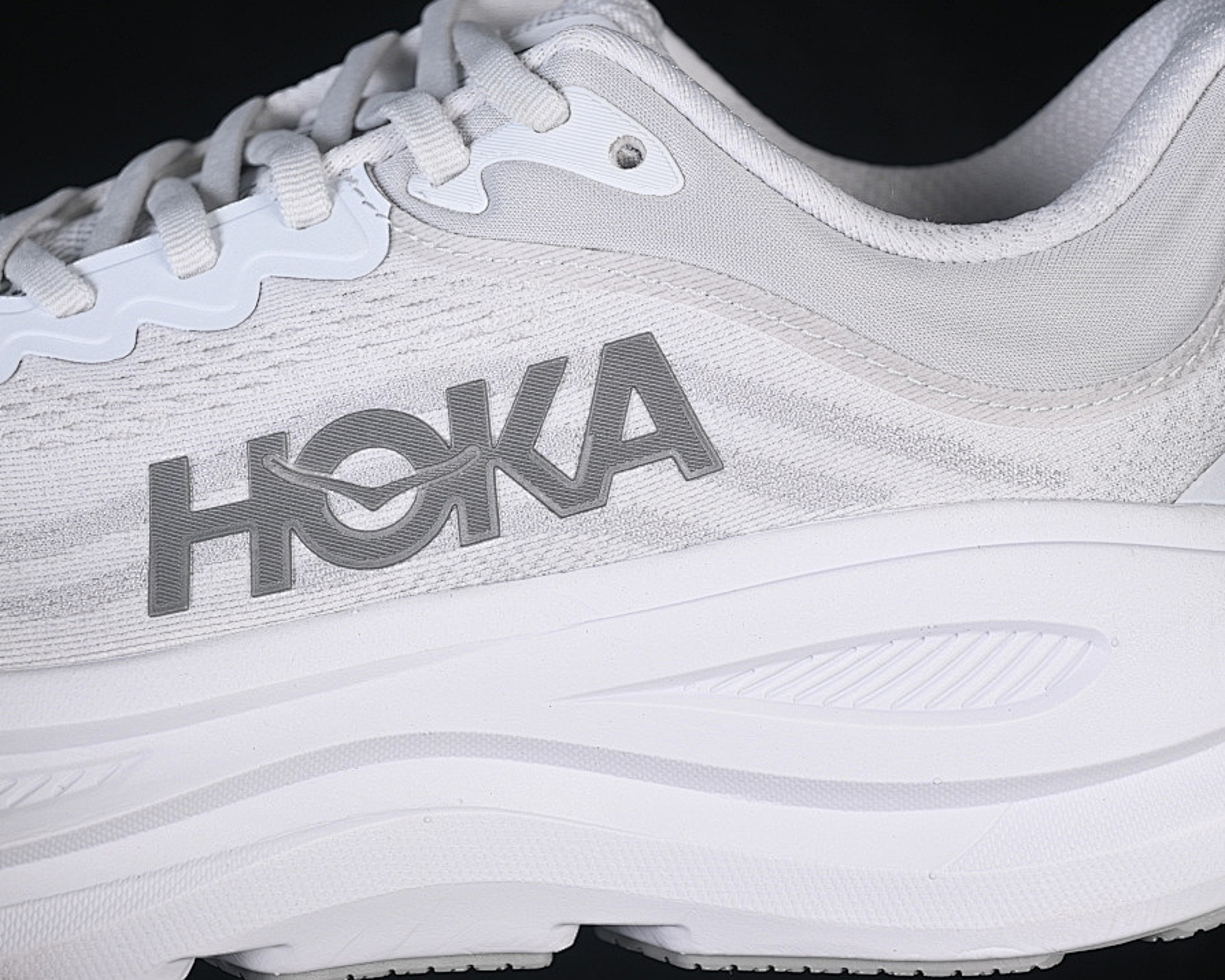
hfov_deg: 22.5
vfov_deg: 18.1
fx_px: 3081
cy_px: 491
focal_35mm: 85
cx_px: 565
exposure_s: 1/80
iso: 160
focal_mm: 50
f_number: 7.1
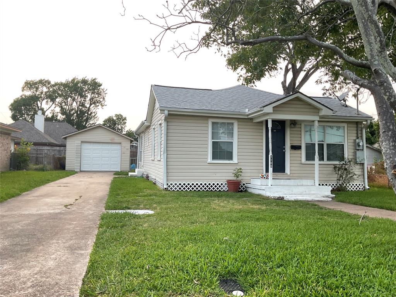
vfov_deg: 48.2
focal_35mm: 29
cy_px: 148
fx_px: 332
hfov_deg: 61.7
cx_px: 198
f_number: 1.8
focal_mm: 3
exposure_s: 1/60
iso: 64
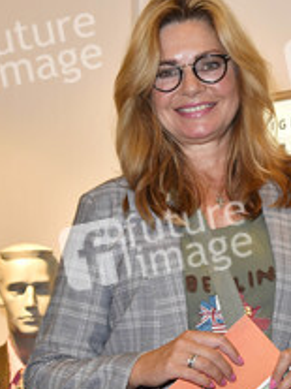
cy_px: 340
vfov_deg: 20.7
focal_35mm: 93
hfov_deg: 15.8
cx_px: 210
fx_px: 1043
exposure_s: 1/125
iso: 640
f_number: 6.3
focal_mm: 50
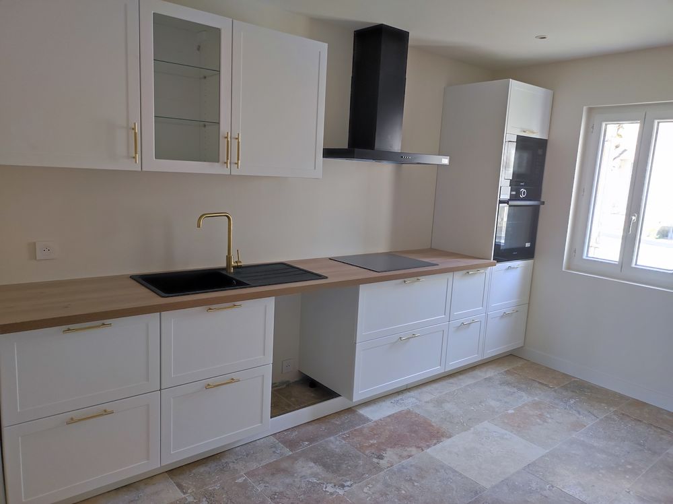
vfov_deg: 54.8
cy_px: 252
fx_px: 486
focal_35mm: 25
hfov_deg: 69.4
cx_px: 336
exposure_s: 1/50
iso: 669
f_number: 1.79
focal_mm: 4.7
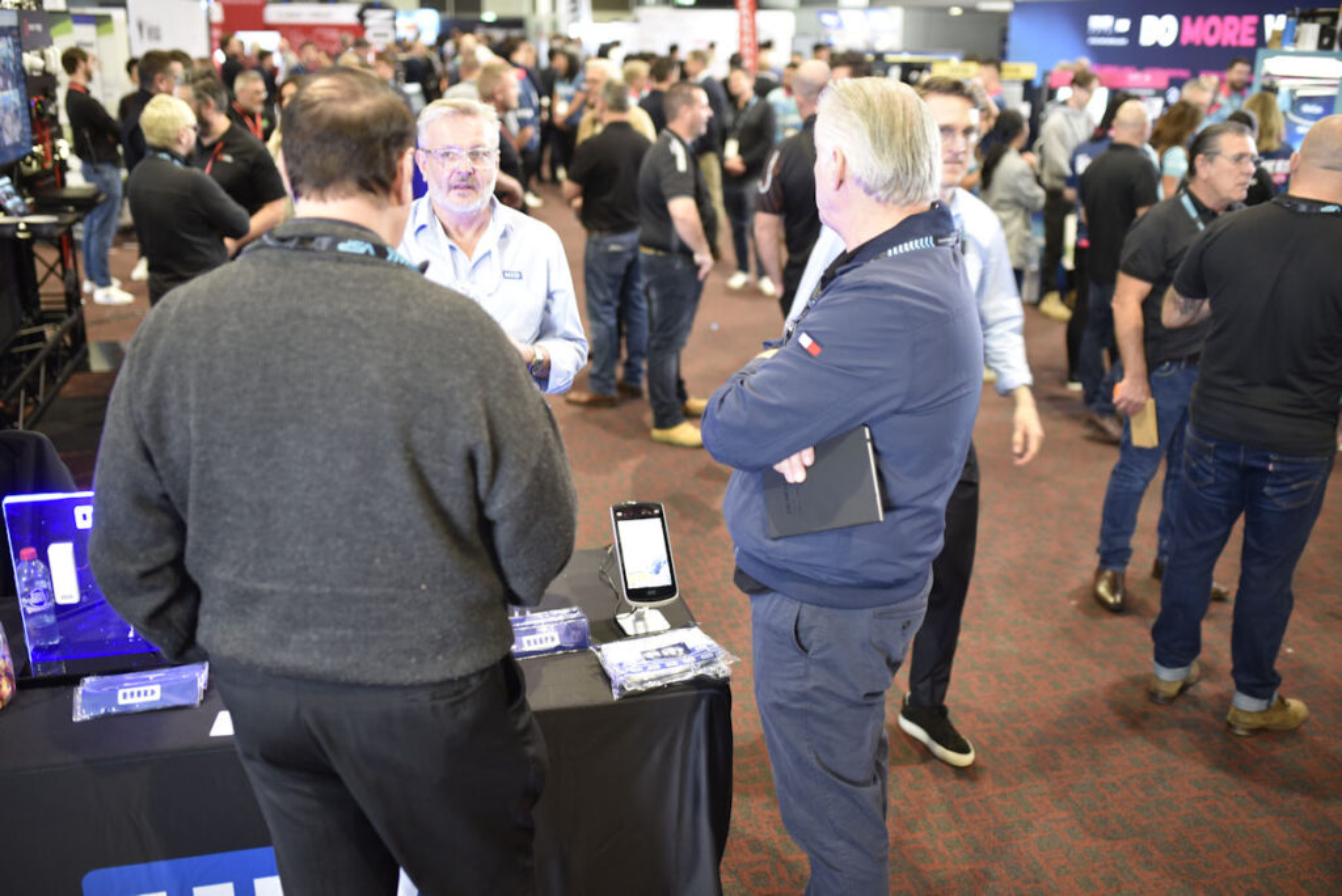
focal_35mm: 35
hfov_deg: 54.4
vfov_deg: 37.9
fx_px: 1305
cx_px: 671
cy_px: 448
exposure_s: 1/60
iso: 800
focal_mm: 35
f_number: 1.8
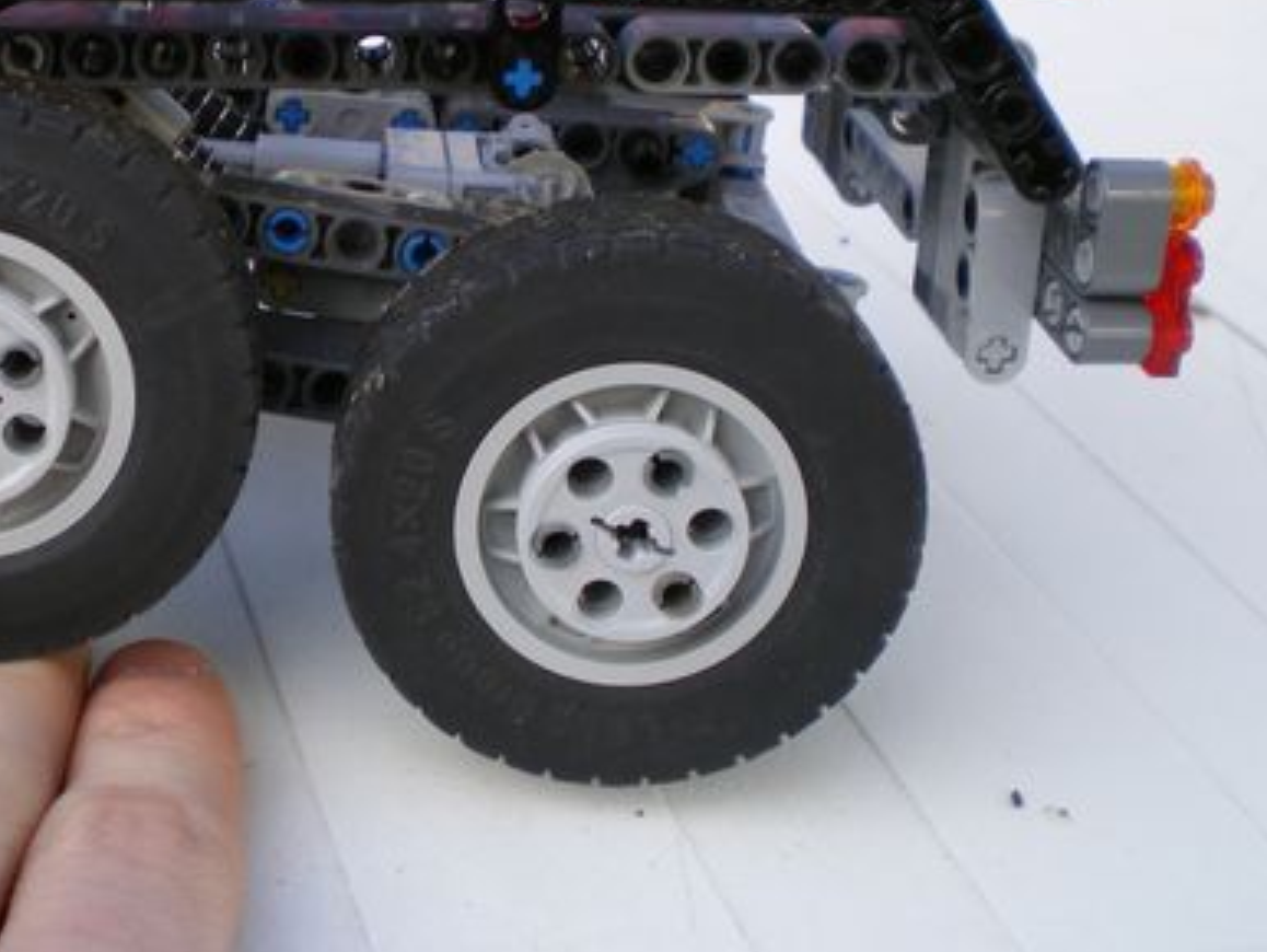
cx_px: 223
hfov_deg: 29.9
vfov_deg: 23.0
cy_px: 217
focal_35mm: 63
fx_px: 2307
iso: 64
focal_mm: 6.3
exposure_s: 1/60
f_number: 3.1
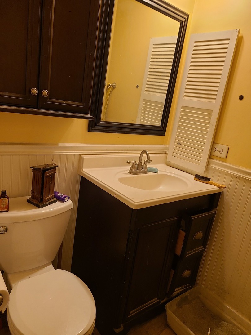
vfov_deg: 67.3
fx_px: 251
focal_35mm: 26
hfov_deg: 53.1
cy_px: 168
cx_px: 126
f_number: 1.8
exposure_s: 1/60
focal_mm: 5.4
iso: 100
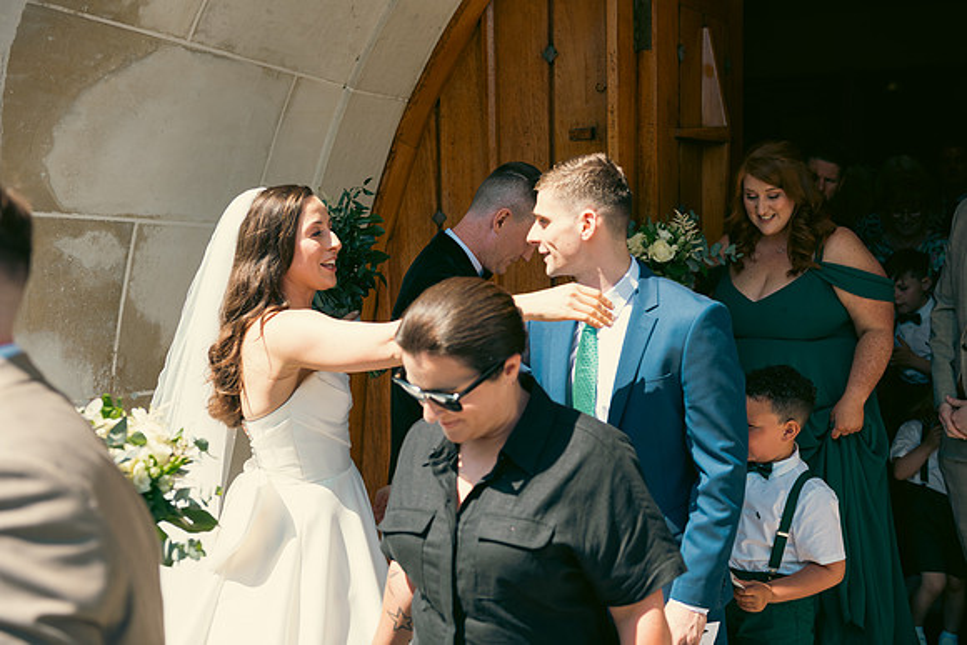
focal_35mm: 45
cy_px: 322
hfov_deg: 43.6
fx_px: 1209
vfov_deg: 29.9
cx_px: 484
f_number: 3.5
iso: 100
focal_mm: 45
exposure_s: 1/500
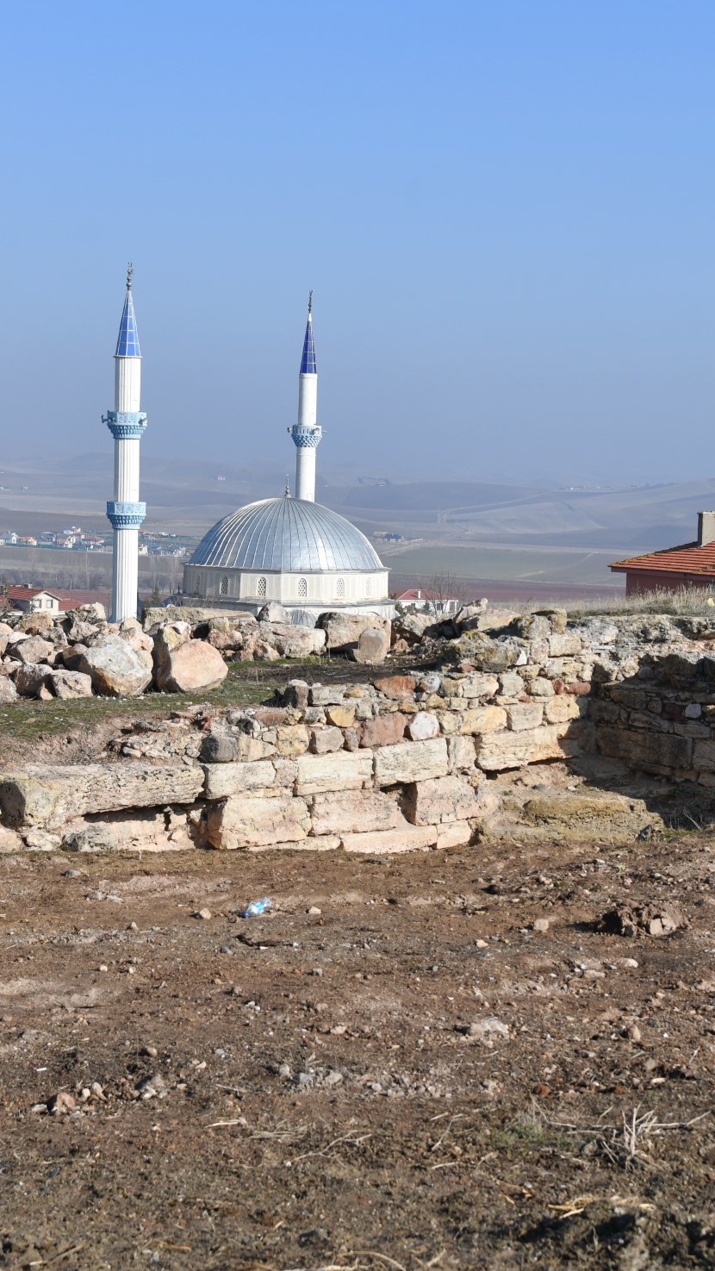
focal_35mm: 71
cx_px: 469
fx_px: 2392
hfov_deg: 17.0
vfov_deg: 29.7
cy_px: 605
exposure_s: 1/1250
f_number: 6.3
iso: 200
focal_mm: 40
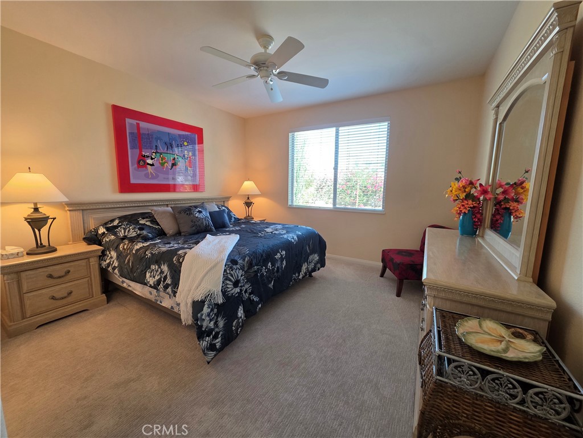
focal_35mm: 13
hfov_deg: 106.2
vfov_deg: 89.9
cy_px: 219
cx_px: 292
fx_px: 219
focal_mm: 2.2
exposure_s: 1/120
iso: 160
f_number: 1.9
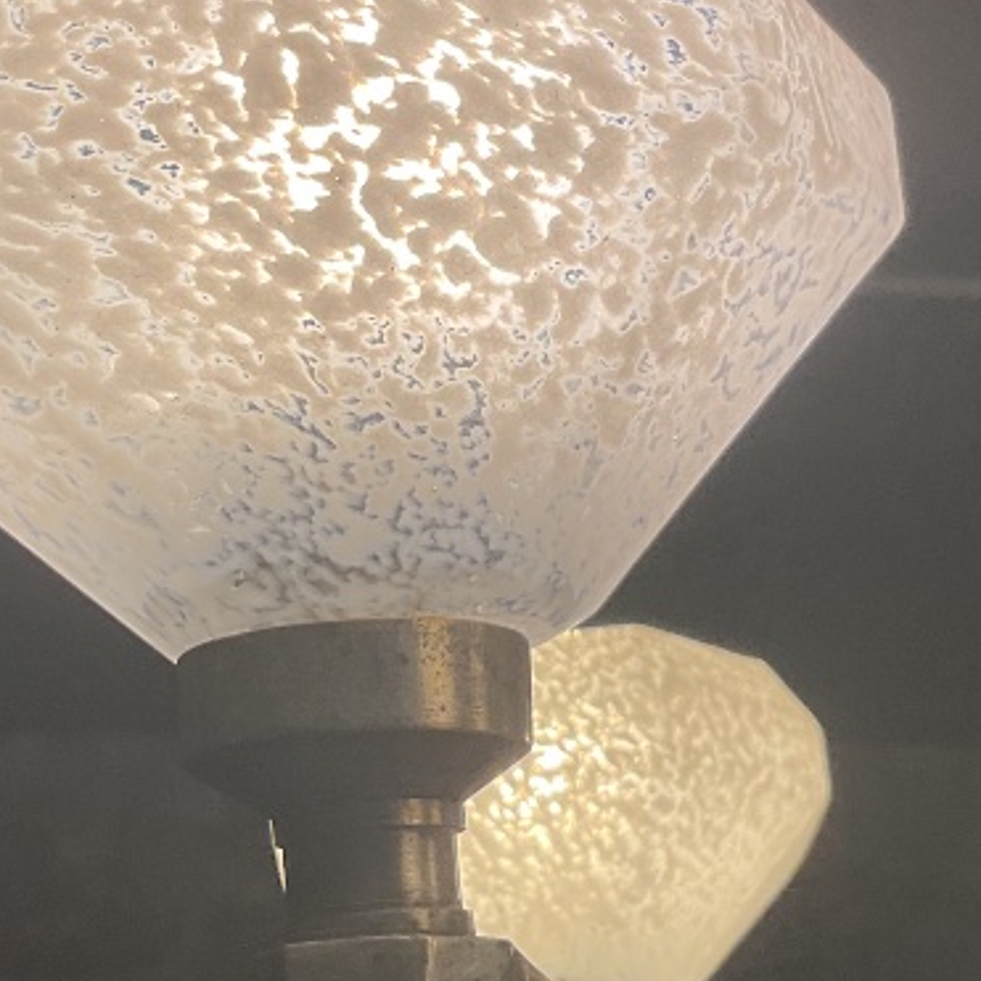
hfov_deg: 20.9
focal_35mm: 83
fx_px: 2661
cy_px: 357
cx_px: 381
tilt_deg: +23.1
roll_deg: -0.2
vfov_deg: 20.8
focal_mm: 3
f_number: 1.8
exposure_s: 1/222
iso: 16
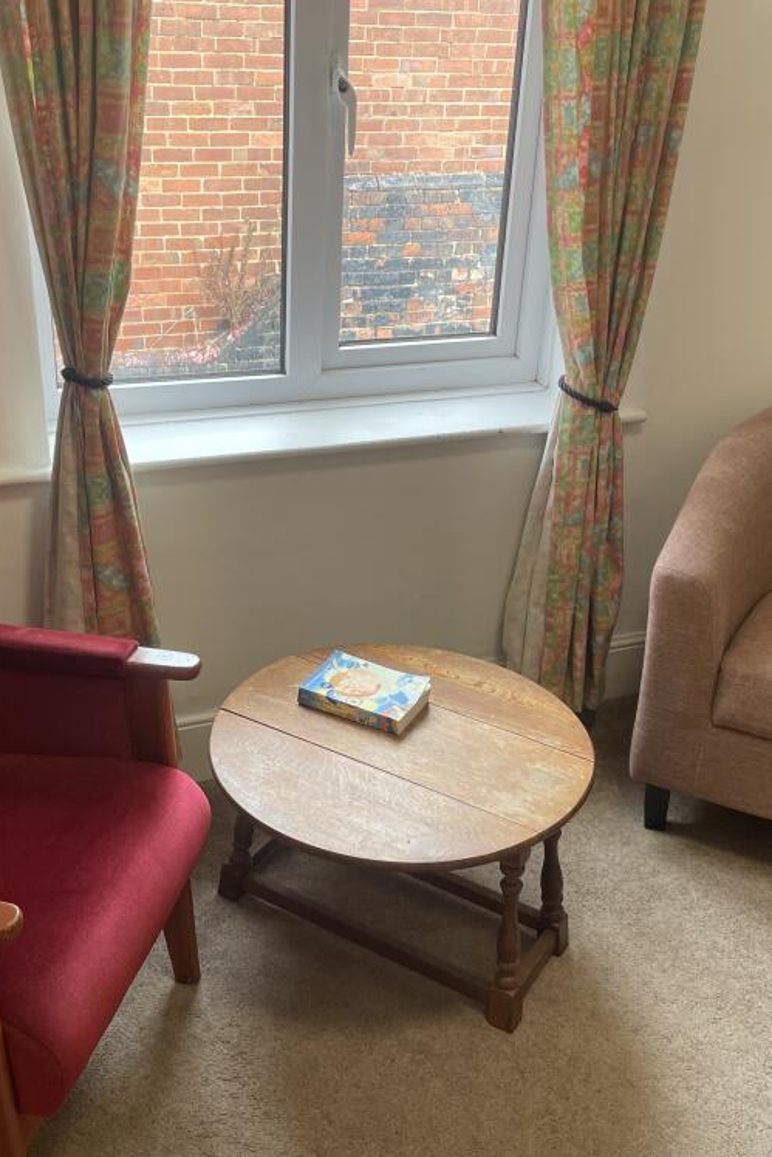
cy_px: 582
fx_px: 1190
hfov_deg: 35.9
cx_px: 348
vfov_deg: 51.9
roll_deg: -2.4
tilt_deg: -26.2
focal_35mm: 37
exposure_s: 1/100
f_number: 1.6
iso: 64
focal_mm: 4.2
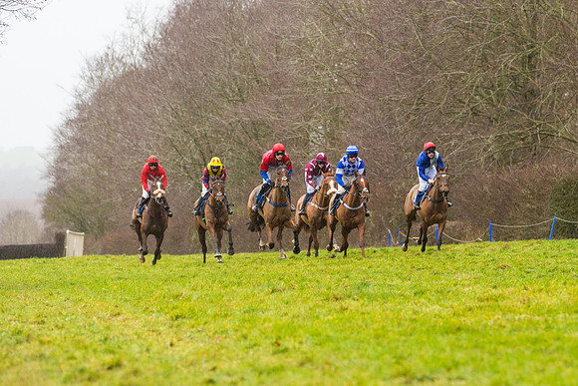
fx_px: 3268
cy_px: 169
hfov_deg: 10.1
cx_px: 352
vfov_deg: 6.8
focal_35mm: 203
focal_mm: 155
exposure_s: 1/1000
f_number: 4
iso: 1000
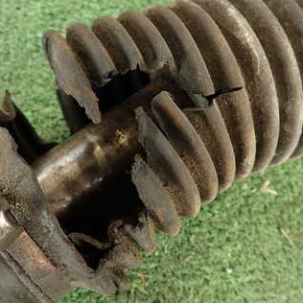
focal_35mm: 42
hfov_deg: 40.0
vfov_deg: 40.0
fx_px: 416
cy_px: 143
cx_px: 156
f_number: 2
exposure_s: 1/60
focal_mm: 4.5
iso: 160
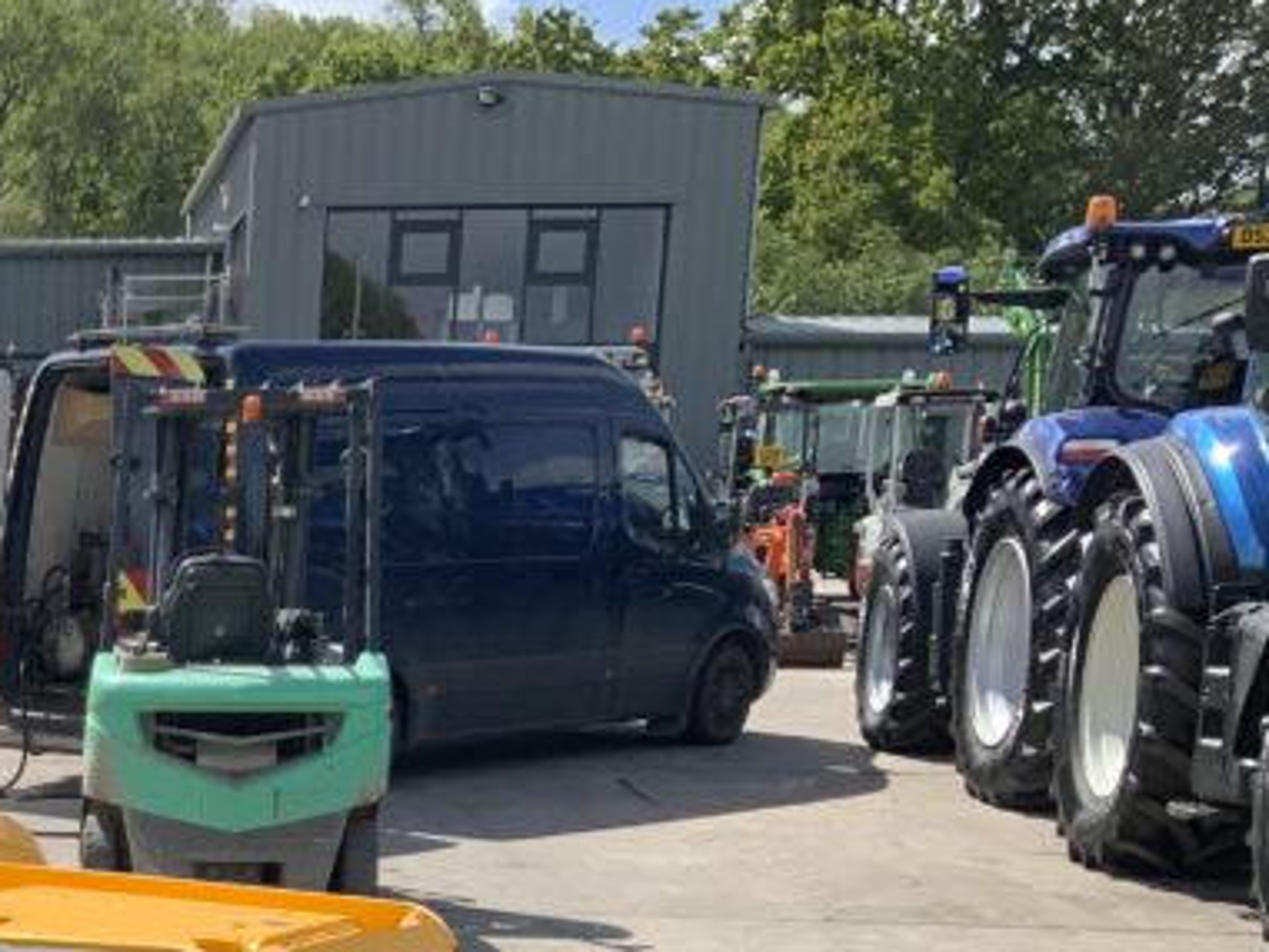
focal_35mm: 78
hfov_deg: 22.3
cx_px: -406
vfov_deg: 17.9
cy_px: 1165
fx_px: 2860
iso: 16
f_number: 1.8
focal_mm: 3
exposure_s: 1/1377
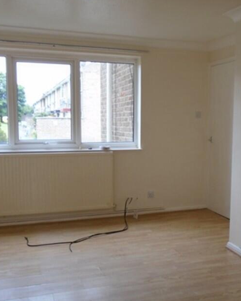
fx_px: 375
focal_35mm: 42
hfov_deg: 35.5
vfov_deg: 43.8
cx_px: 151
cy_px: 167
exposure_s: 1/40
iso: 100
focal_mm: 4.6
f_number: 3.2
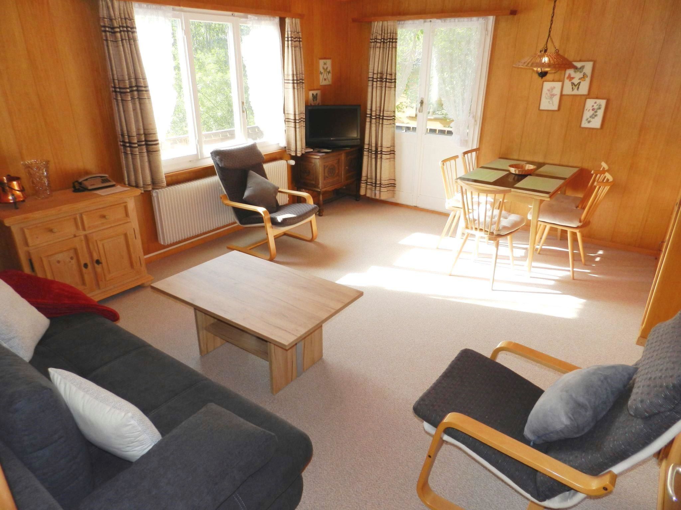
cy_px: 255
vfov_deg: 58.9
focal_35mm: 23
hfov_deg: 73.9
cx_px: 340
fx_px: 452
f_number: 3.4
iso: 160
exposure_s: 1/125
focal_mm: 4
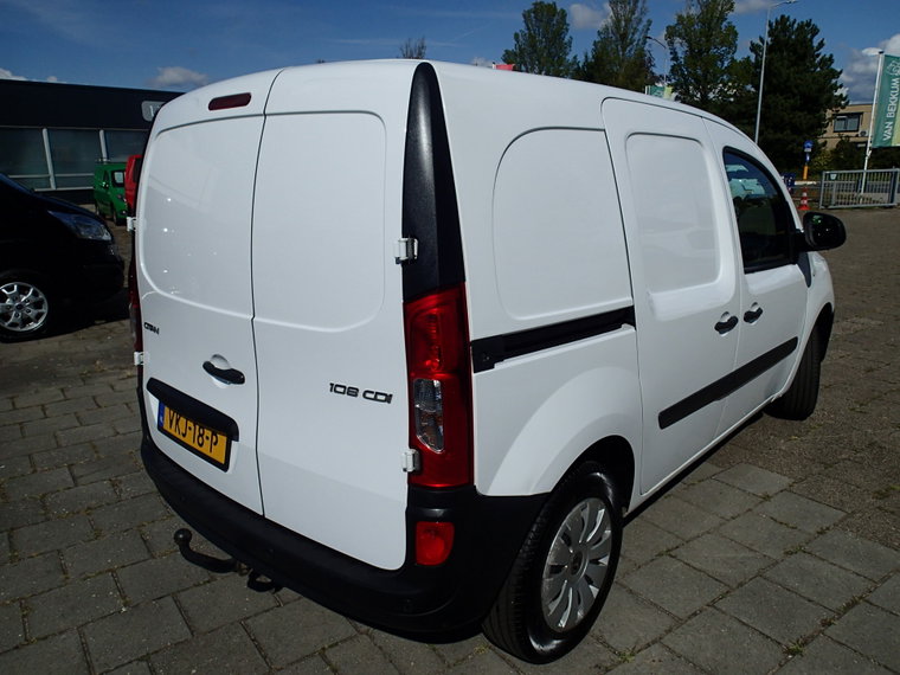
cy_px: 338
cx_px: 450
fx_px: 650
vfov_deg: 54.9
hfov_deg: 69.4
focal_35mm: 25
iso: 100
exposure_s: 1/800
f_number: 8
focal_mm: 4.5
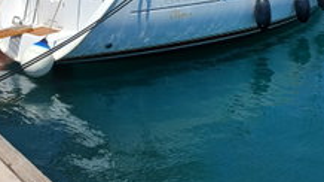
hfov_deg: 39.9
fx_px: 446
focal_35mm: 52
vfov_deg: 21.8
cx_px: 165
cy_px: -14
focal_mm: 3.98
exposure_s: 1/910
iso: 20
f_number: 1.8
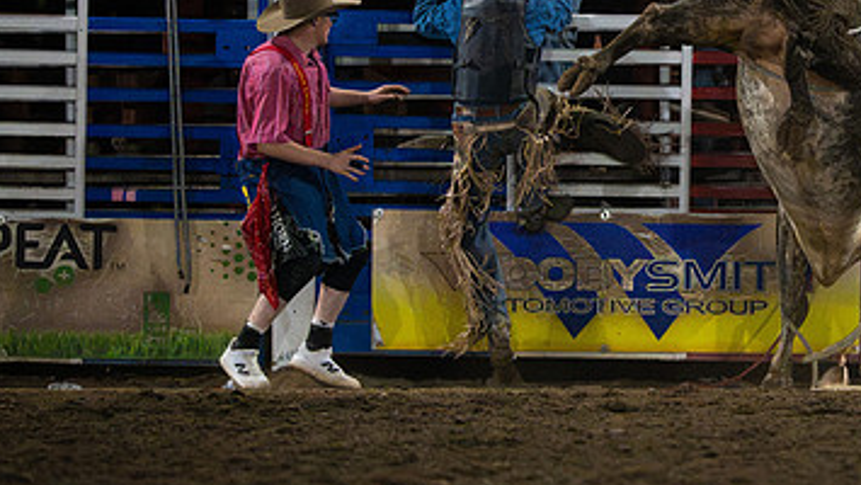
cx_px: 803
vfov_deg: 2.7
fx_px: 10460
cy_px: 189
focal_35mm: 458
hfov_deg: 4.7
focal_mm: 200
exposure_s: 1/1250
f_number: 3.2
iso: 8000
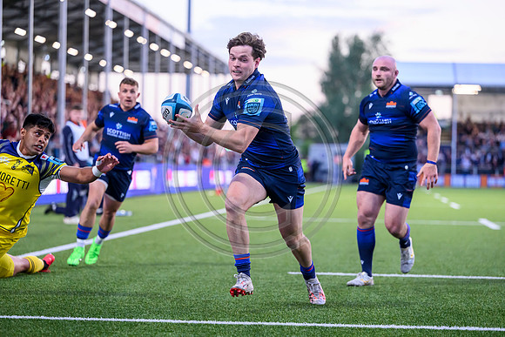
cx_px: 252
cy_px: 168
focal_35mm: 135
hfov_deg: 15.2
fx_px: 1894
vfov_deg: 10.2
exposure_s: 1/1250
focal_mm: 135
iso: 4000
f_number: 3.2
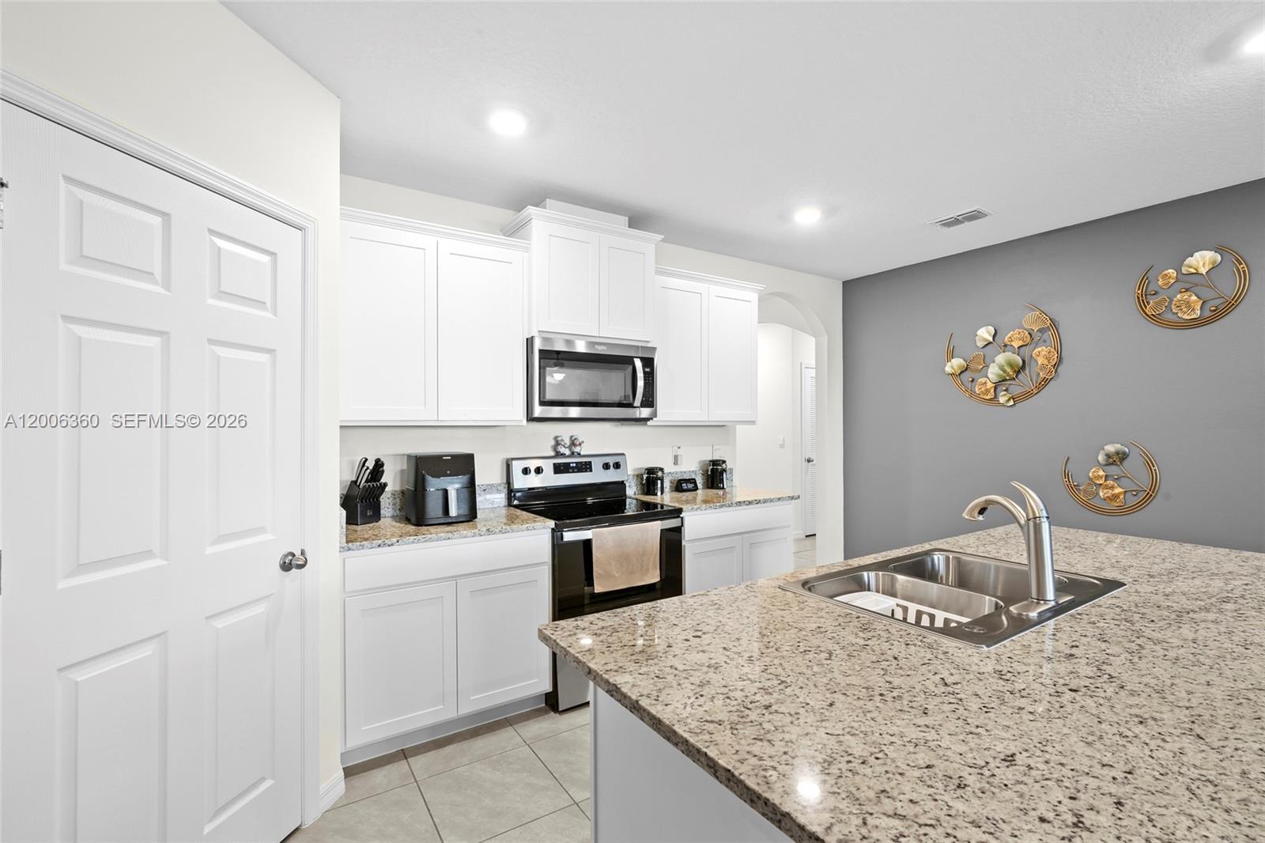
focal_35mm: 16
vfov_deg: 73.7
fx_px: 562
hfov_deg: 96.7
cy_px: 422
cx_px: 632
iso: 400
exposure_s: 1/1.25
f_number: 11
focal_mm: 16
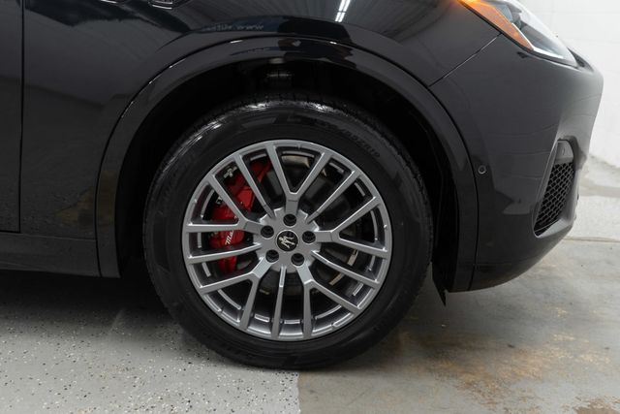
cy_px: 207
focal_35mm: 42
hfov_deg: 46.4
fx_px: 723
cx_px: 310
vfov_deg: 31.9
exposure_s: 1/40
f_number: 3.2
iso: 320
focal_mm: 28
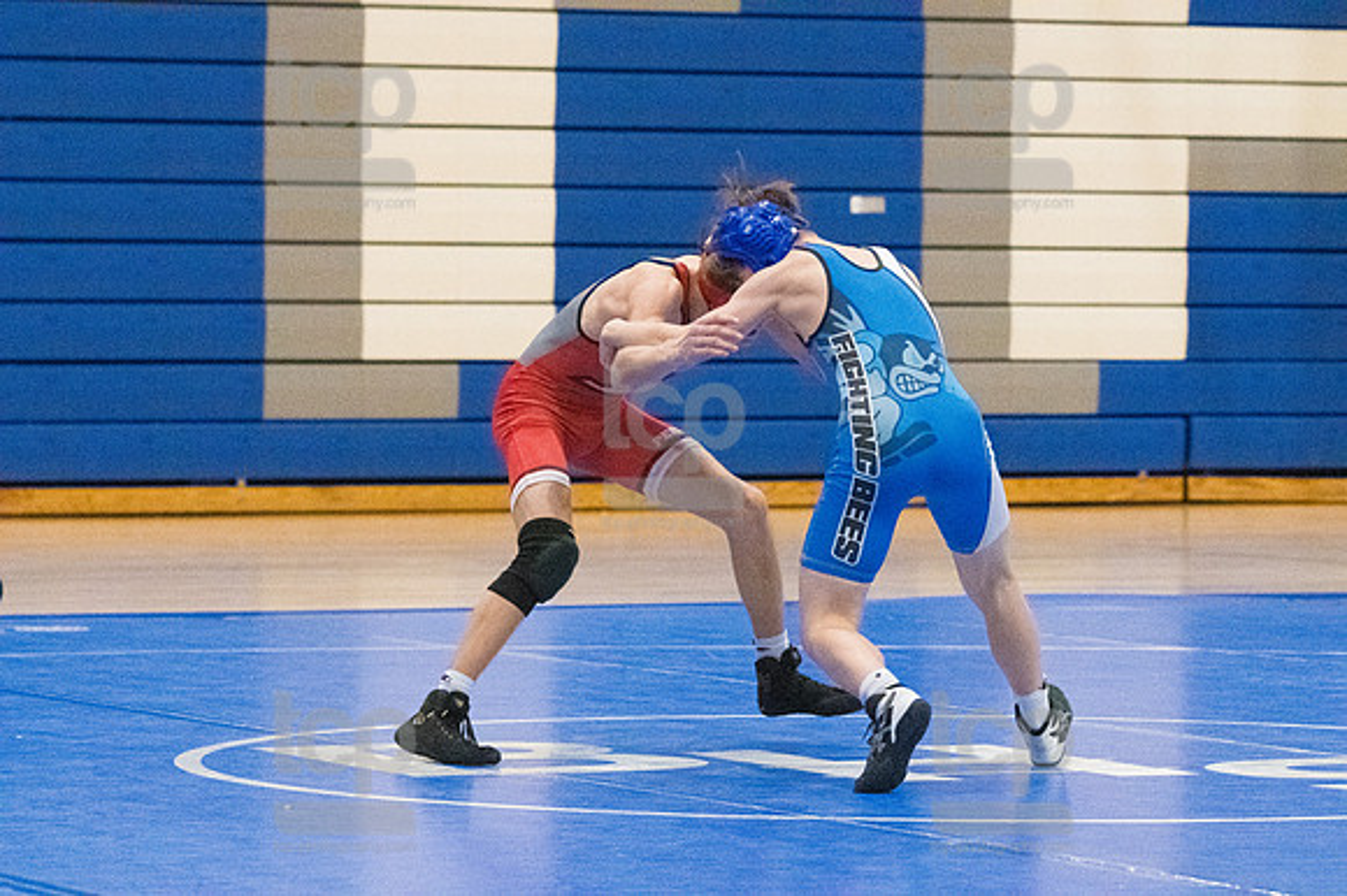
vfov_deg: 7.5
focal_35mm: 183
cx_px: 674
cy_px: 448
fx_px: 6843
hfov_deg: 11.2
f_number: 4.5
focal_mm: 122
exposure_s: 1/1600
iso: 10000
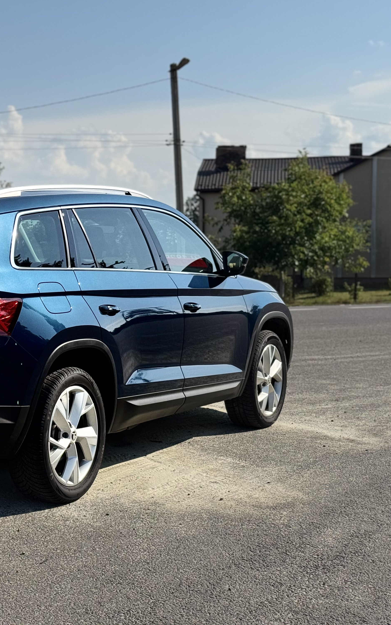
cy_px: 312
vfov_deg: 30.2
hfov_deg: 18.7
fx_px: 1159
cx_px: 4
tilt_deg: -2.8
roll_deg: -0.3
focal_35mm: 68
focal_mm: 6.76
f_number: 1.78
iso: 64
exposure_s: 1/7092
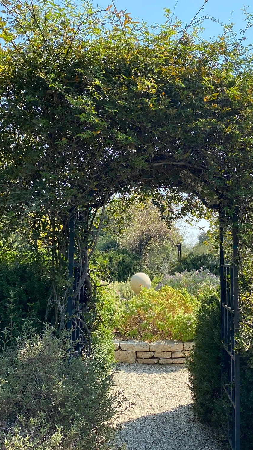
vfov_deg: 52.8
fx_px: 453
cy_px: 224
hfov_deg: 31.0
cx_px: 161
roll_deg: -1.0
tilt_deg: +2.6
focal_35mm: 38
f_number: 1.8
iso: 32
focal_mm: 4.25
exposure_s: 1/981
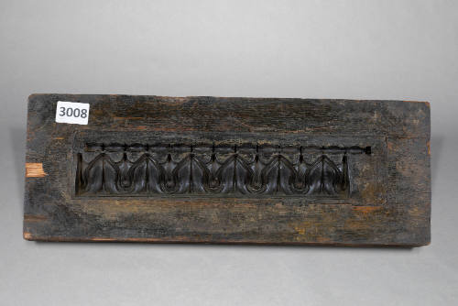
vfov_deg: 22.7
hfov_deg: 33.4
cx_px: 229
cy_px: 153
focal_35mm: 60
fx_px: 764
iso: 100
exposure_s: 1/4
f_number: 11
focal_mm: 60
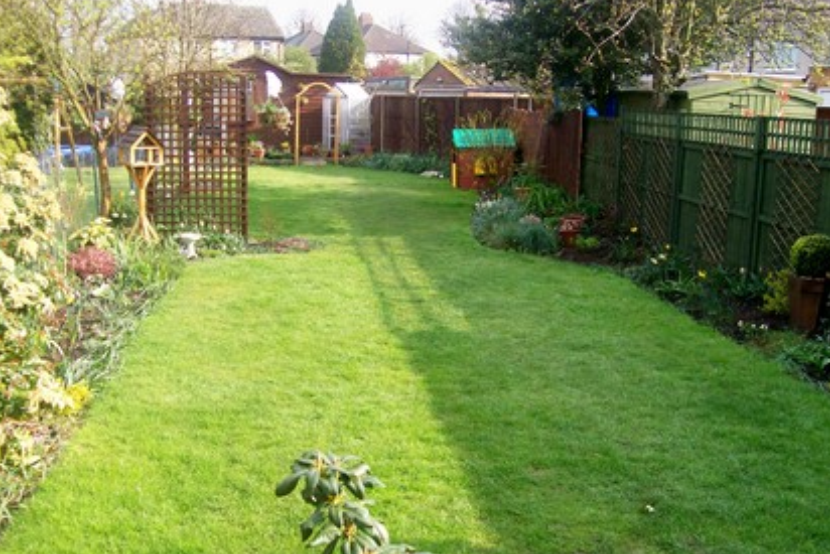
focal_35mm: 40
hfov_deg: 48.4
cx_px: 397
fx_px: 922
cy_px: 308
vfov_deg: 33.4
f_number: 2.7
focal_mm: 6
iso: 80
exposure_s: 1/407
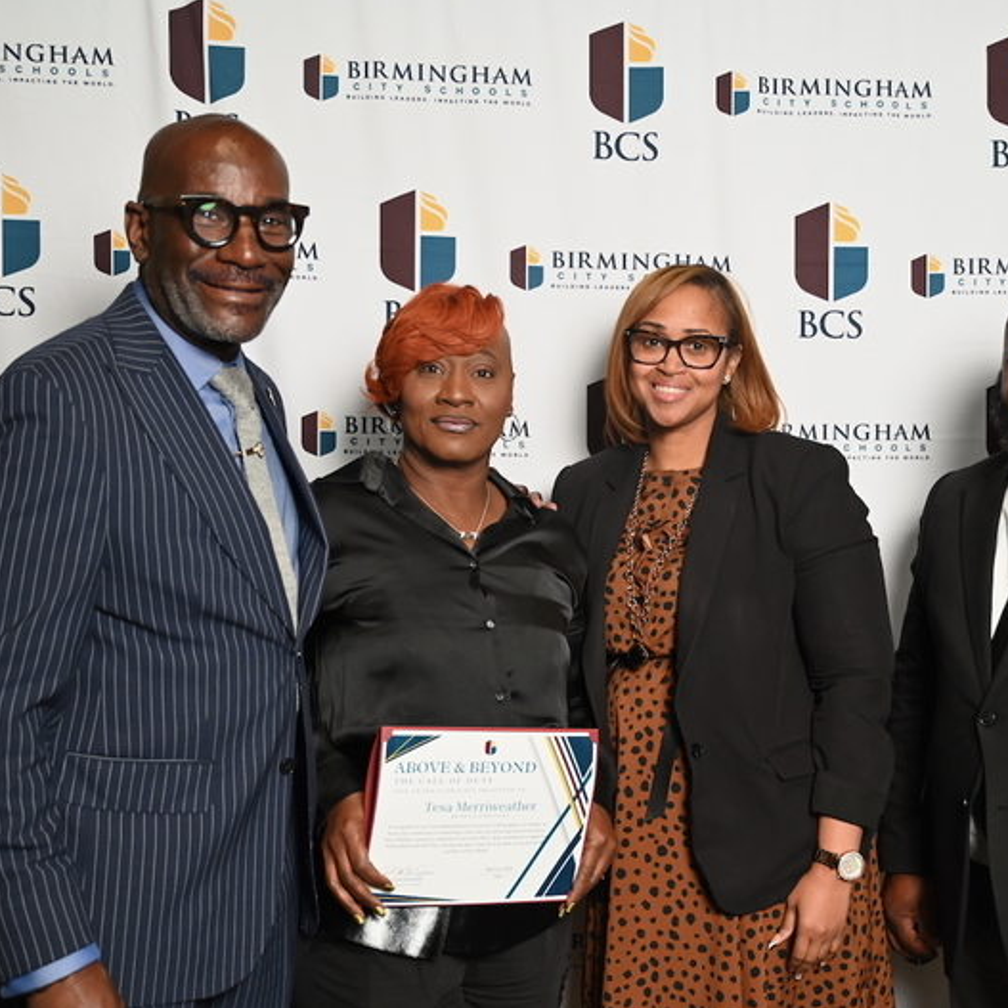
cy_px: 502
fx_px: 1614
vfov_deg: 34.7
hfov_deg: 34.5
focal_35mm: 49
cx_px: 633
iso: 1800
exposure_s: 1/125
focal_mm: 38
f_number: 4
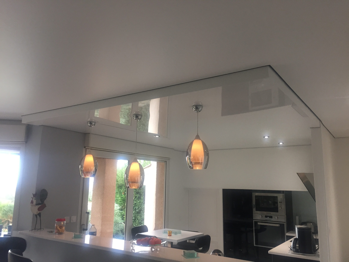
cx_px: 174
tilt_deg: +9.6
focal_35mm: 29
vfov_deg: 48.2
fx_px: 292
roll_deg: -1.5
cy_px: 131
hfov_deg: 61.7
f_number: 2.2
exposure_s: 1/33
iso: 50
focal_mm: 4.15
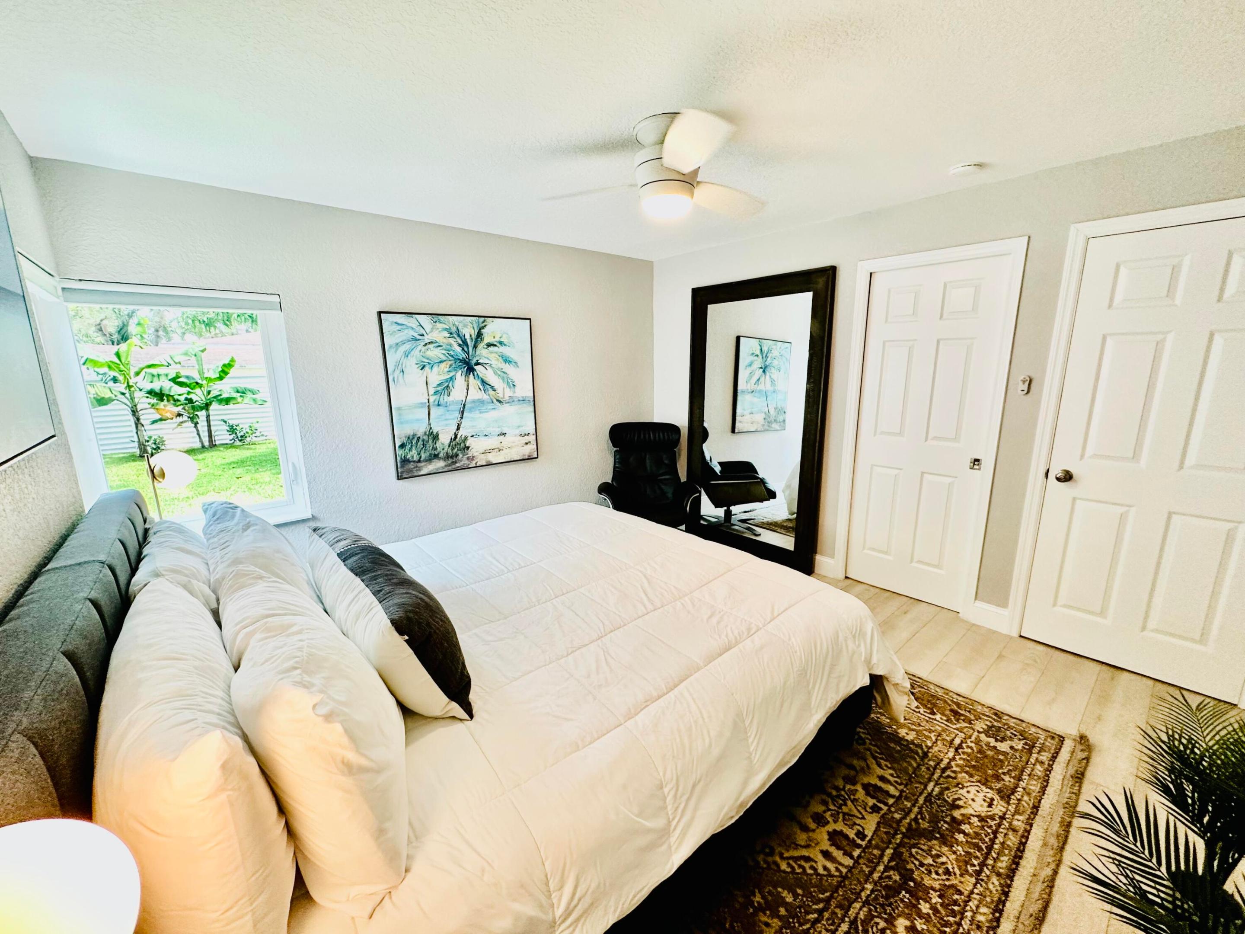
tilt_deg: -12.0
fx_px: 504
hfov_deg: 102.1
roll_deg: +0.2
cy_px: 467
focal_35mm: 14
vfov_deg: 85.7
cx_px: 622
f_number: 2.2
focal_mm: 2.22
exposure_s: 1/120
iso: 200
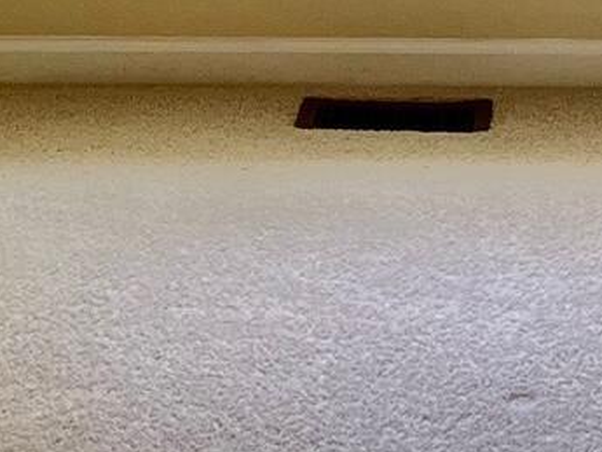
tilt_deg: -1.7
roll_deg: +1.0
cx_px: 544
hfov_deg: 12.9
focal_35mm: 152
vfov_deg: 8.6
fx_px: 2644
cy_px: -749
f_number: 1.6
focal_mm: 5.1
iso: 125
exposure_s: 1/120
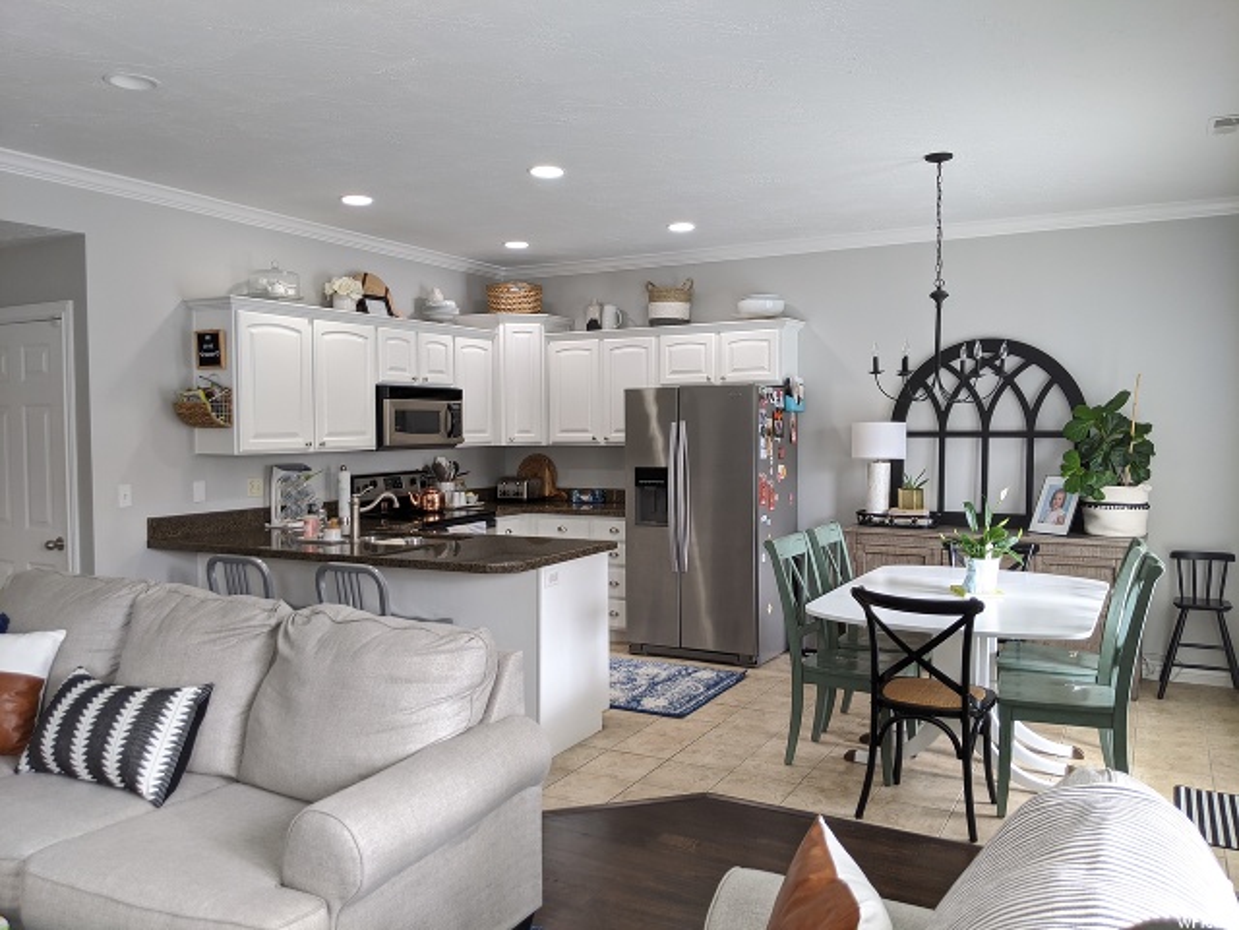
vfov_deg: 51.4
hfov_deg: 65.3
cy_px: 465
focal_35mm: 27
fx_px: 966
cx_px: 620
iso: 100
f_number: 1.8
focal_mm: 4.44
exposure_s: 1/30
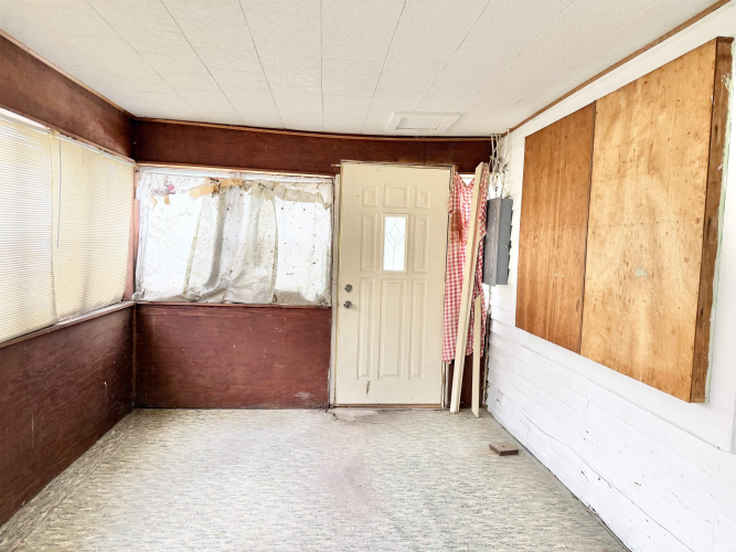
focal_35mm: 24
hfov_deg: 71.6
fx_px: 510
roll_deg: -2.8
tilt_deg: -2.6
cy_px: 276
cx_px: 368
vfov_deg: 56.8
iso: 125
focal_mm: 6.76
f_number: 1.78
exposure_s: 1/200
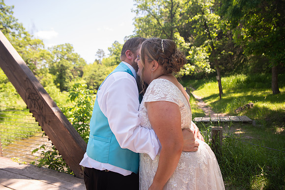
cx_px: 142
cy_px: 95
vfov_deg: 53.2
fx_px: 190
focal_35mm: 24
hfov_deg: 73.7
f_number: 3.5
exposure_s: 1/125
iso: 31
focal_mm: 24
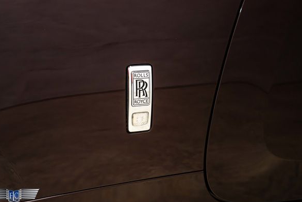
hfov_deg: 33.9
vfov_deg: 23.0
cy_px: 102
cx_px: 141
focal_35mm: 59
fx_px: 495
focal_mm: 54
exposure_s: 1/100
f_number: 4
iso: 1250
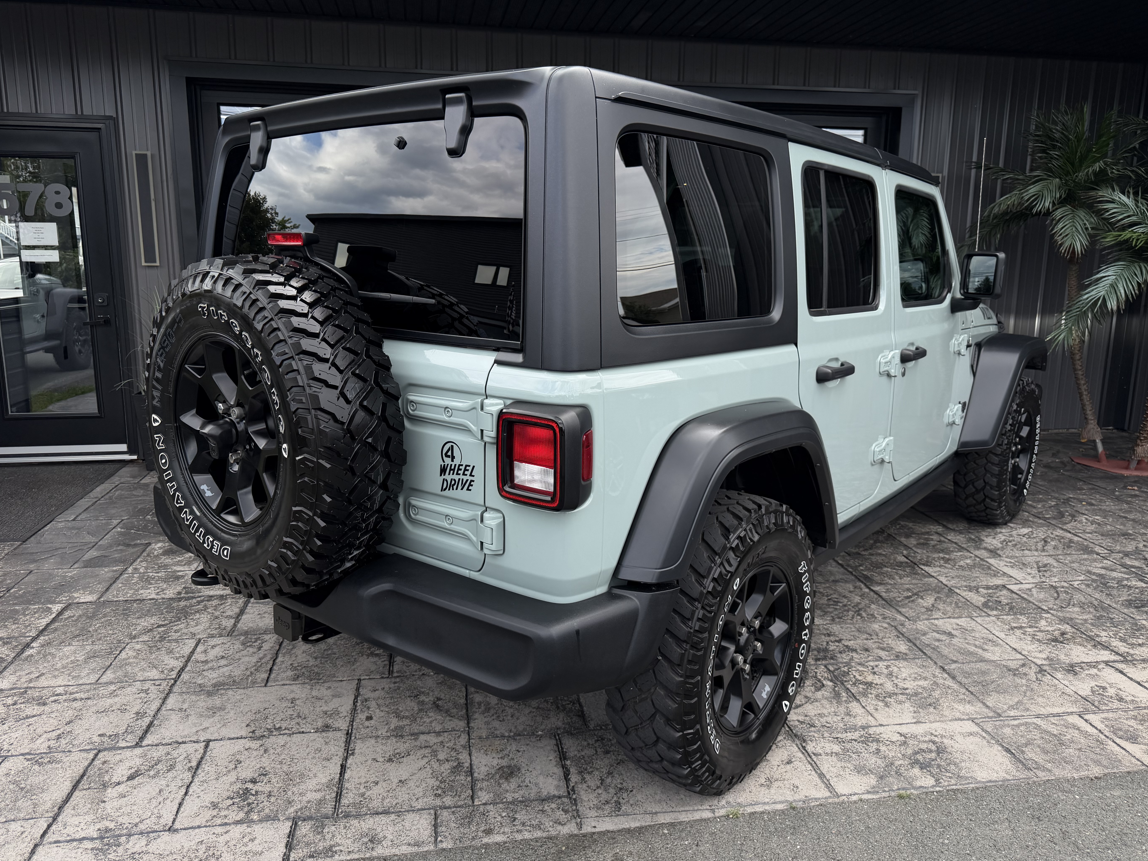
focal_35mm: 25
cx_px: 566
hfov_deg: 69.4
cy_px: 420
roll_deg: -0.4
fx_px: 829
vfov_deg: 54.9
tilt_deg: -11.4
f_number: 1.78
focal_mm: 6.76
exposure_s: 1/1361
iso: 80
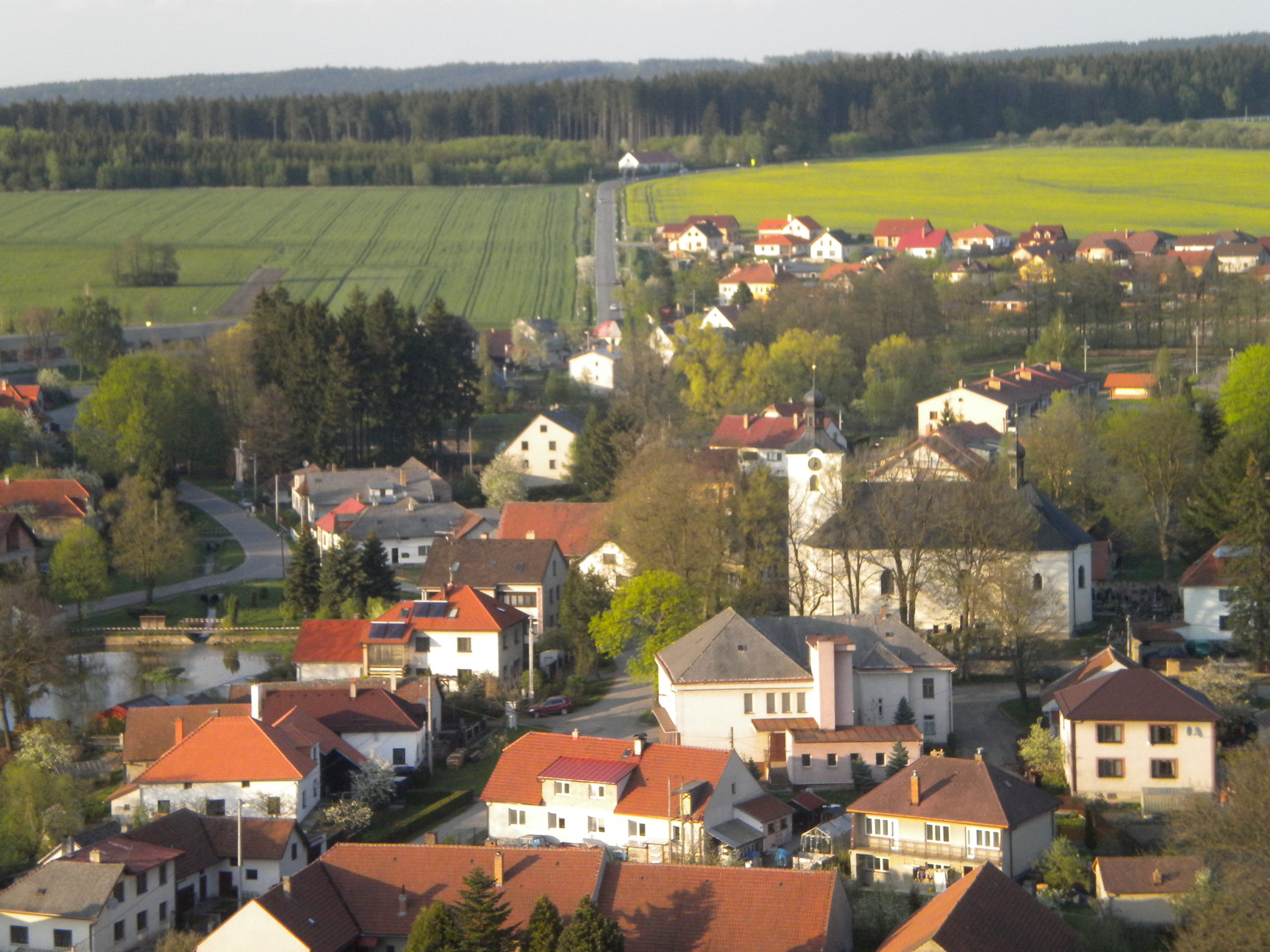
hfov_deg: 20.4
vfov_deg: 15.4
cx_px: 635
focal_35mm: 96
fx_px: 3522
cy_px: 476
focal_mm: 17.3
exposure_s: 1/399
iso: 328
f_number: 5.7
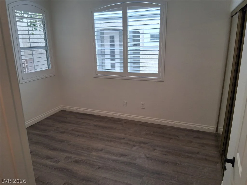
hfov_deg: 67.3
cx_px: 124
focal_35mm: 26
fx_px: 186
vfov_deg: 53.1
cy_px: 92
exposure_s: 1/100
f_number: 1.8
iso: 64
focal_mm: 3.98
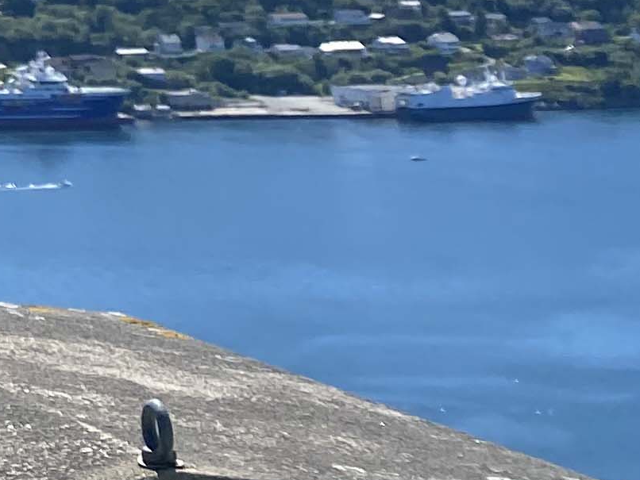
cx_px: -911
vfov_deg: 10.5
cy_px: -492
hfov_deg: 12.1
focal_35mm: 130
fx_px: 2404
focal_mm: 4.25
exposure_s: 1/4444
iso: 32
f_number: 1.8
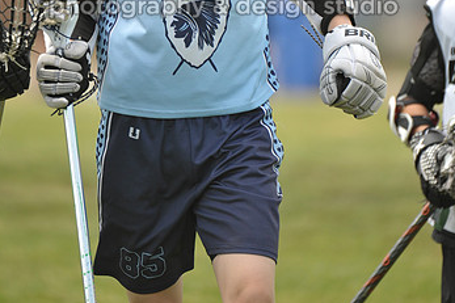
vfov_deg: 2.1
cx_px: 218
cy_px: -56
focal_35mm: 669
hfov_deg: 3.1
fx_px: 8451
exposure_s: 1/1600
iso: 800
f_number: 4
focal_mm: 400
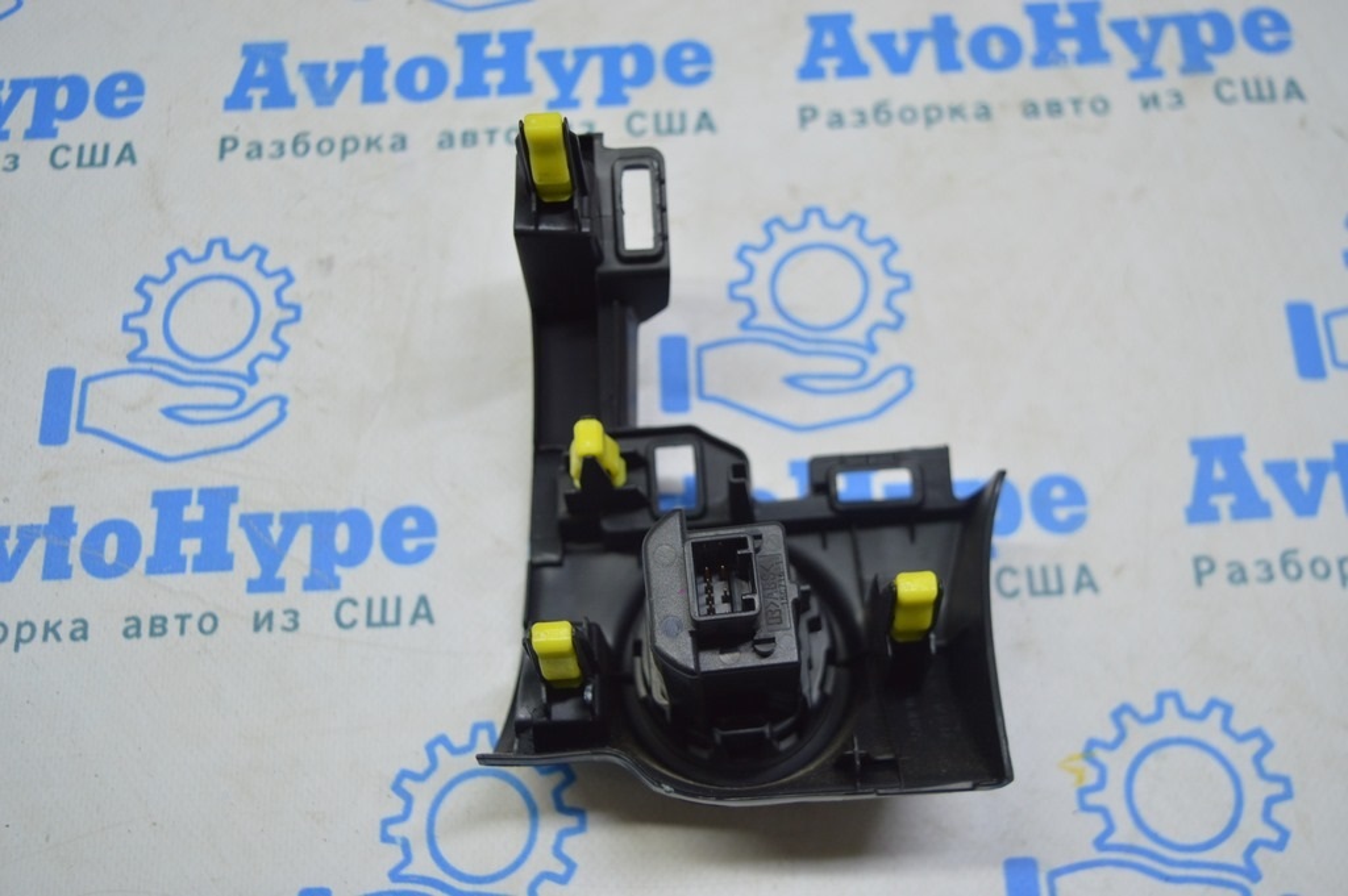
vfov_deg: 34.2
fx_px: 1459
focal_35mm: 39
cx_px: 674
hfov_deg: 49.6
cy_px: 448
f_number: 4
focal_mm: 26
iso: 400
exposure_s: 1/50
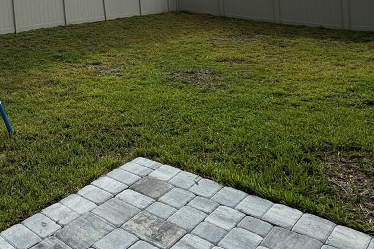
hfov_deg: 47.6
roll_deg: +2.3
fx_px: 384
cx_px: 52
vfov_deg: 32.8
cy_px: -3
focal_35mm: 37
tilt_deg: +1.3
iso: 40
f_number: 2.2
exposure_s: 1/1832
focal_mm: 2.22
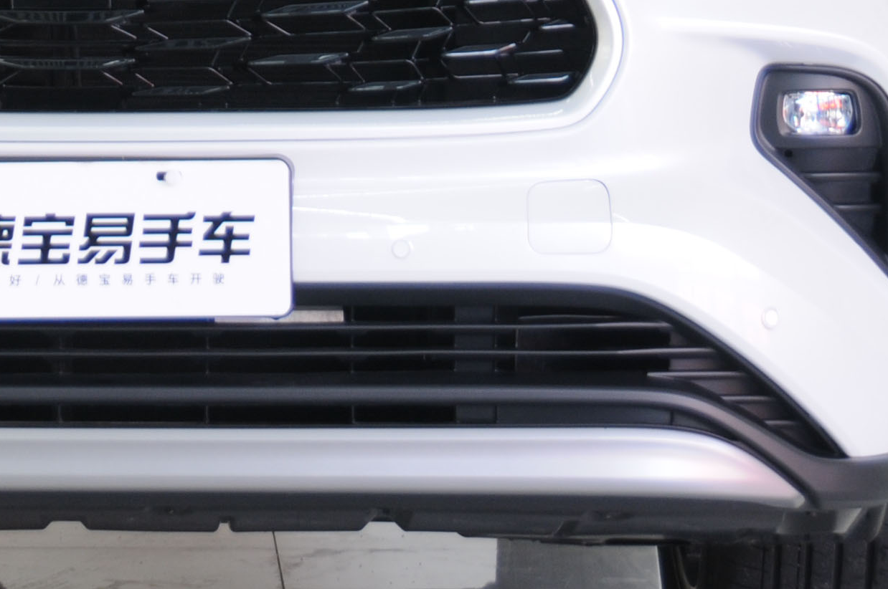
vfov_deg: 7.2
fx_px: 4607
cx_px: 88
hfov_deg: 10.9
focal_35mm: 187
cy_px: -184
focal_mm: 36
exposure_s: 1/15
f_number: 4.8
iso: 200
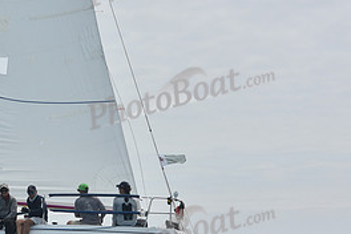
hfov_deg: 13.2
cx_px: 20
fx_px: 1501
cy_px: 183
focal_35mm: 154
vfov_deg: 8.9
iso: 250
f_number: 11
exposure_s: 1/800
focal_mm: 70
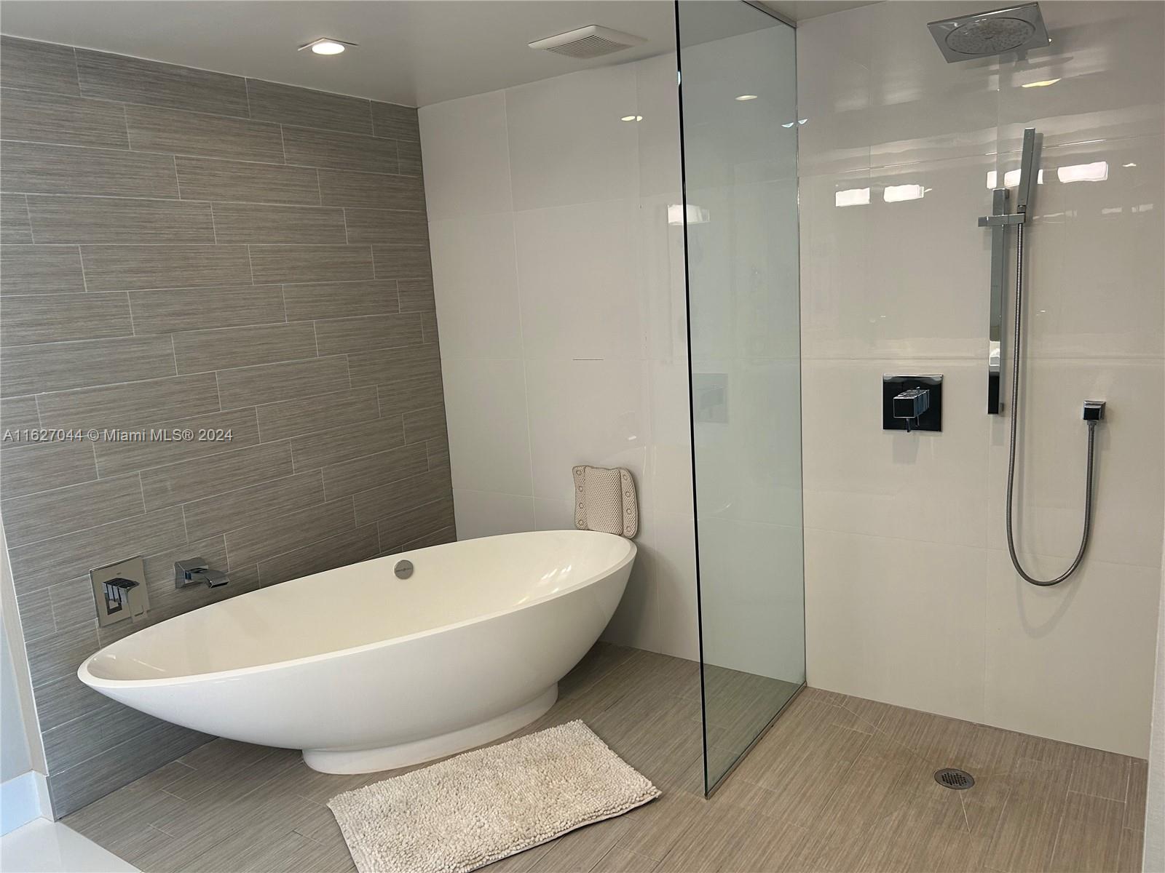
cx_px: 582
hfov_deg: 67.3
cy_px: 436
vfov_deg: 53.1
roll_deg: +3.4
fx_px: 875
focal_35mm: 26
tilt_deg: -9.4
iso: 80
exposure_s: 1/60
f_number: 1.5
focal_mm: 5.7
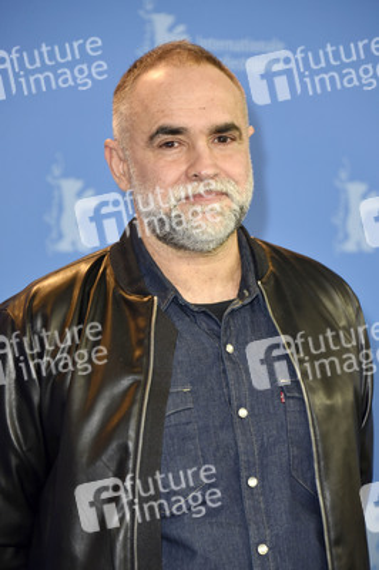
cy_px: 285
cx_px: 190
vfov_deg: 11.4
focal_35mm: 180
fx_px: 2847
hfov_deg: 7.6
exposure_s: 1/125
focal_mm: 180
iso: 640
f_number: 5.6
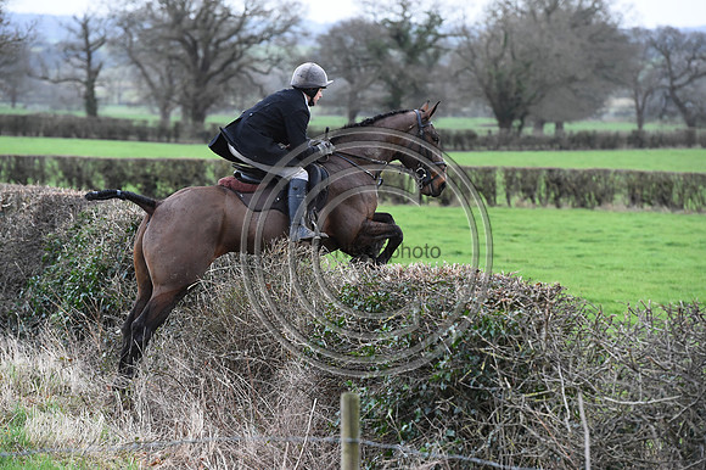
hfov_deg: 11.8
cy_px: 235
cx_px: 353
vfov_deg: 7.8
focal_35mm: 175
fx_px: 3430
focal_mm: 175
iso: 3600
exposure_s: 1/1250
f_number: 5.6
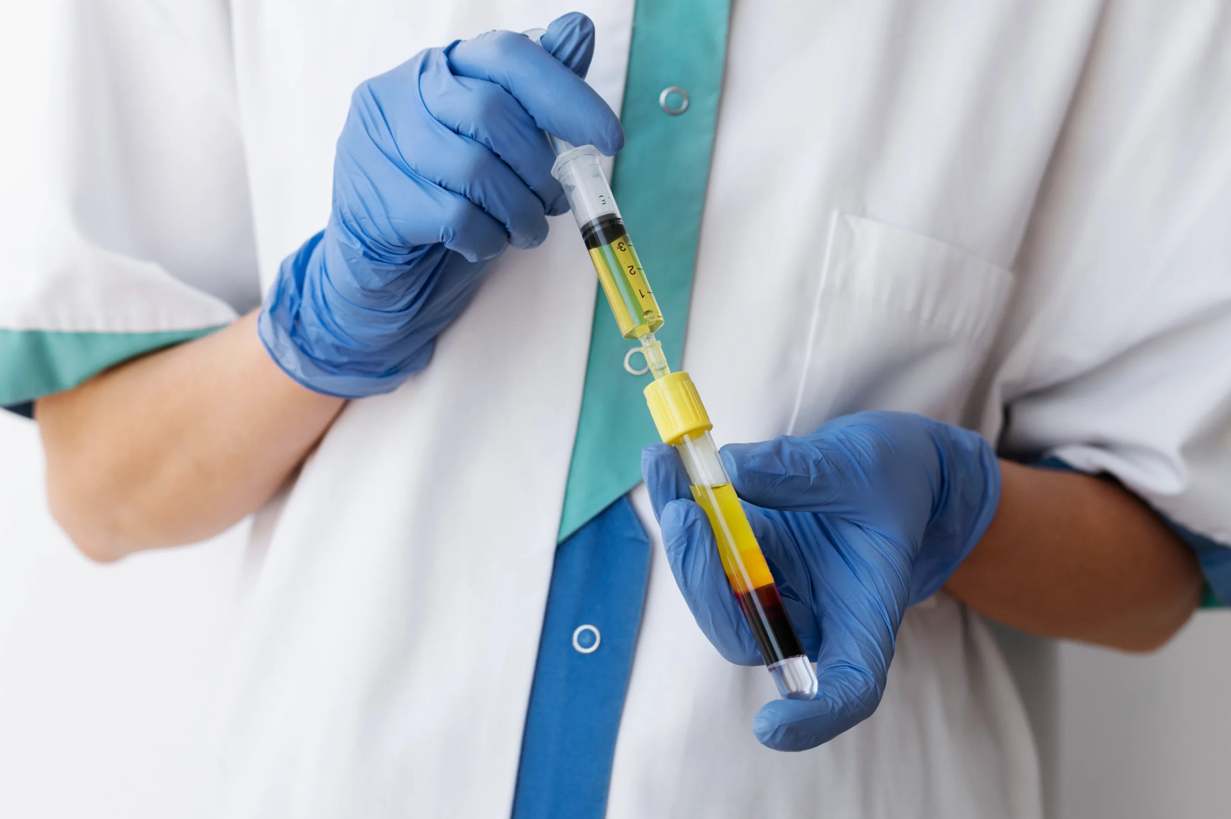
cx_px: 597
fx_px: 1914
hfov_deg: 35.7
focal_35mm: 56
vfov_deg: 24.2
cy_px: 401
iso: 640
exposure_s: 1/250
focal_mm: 50
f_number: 5
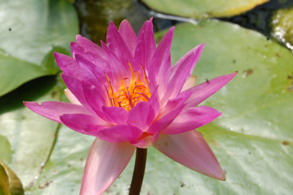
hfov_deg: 24.6
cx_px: 146
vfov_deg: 16.5
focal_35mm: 82
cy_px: 98
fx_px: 671
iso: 800
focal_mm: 55
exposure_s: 1/640
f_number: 13
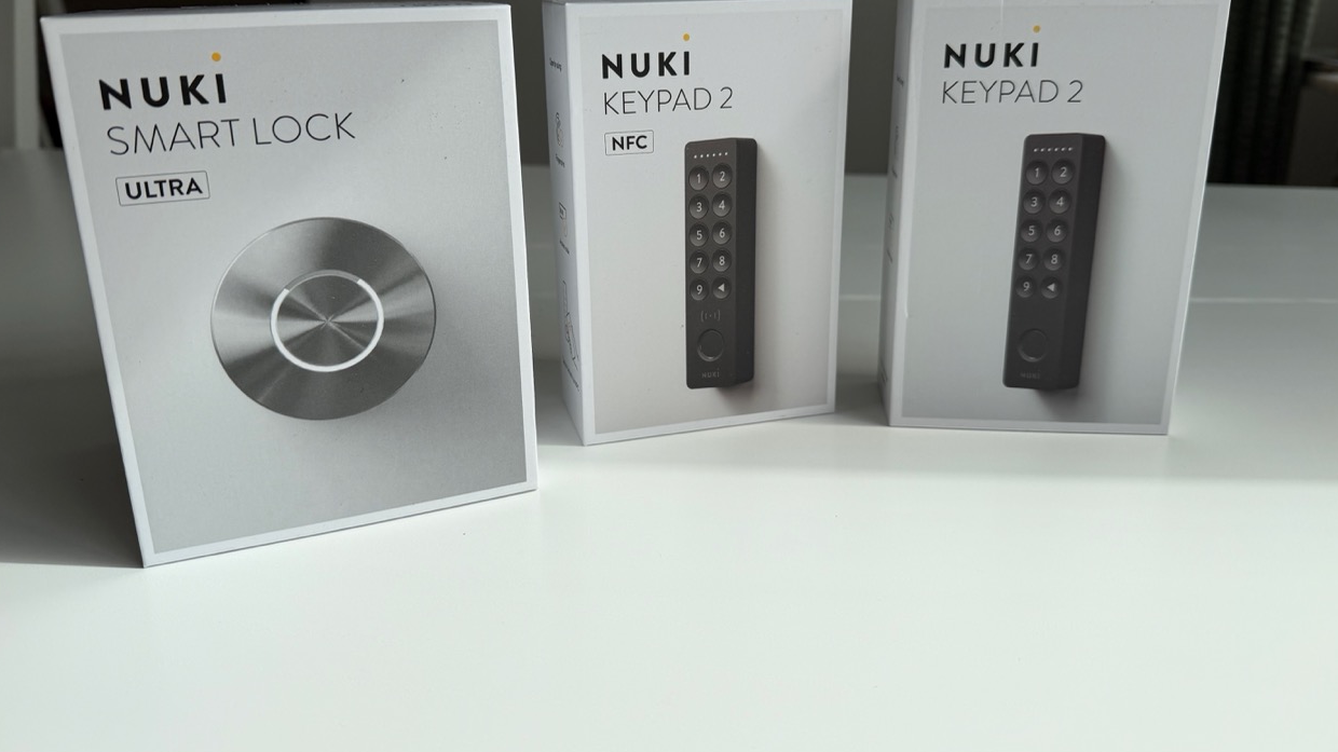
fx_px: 958
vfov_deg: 42.6
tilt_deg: -17.3
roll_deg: +0.5
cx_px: 661
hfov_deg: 69.9
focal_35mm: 27
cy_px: 285
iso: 80
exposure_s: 1/3021
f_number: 1.78
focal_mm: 6.76
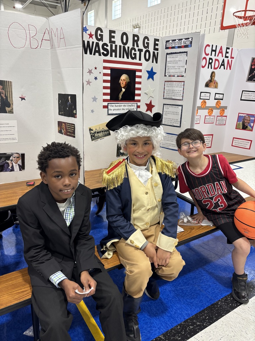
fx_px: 255
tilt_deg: -20.2
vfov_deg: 67.3
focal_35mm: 26
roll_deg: -3.3
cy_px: 170
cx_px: 128
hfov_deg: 53.1
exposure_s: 1/75
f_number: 1.6
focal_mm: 5.96
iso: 125
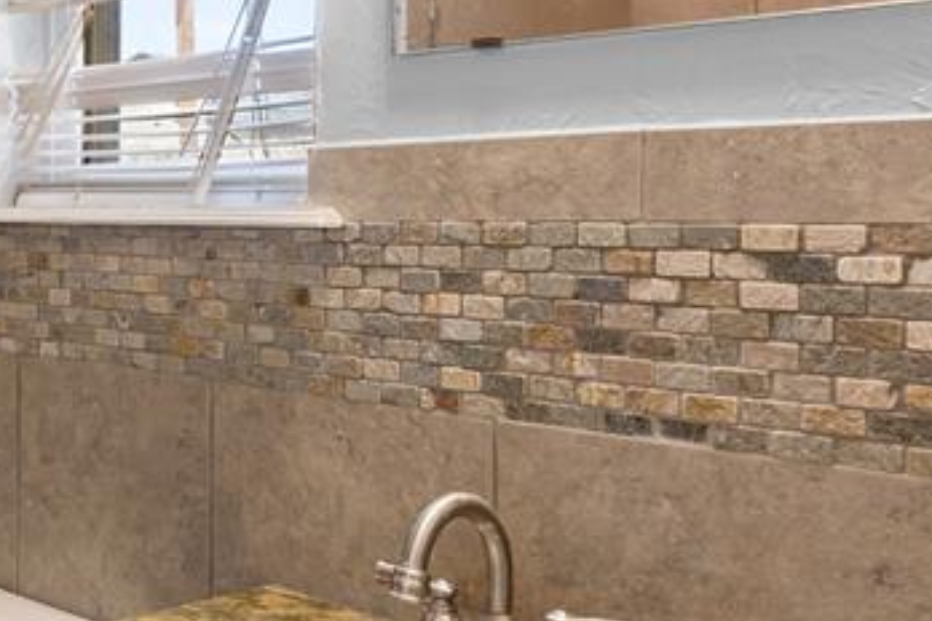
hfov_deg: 36.0
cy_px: 163
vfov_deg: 27.5
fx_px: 1255
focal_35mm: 48
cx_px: -36
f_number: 9
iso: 100
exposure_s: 1/5
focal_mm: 11
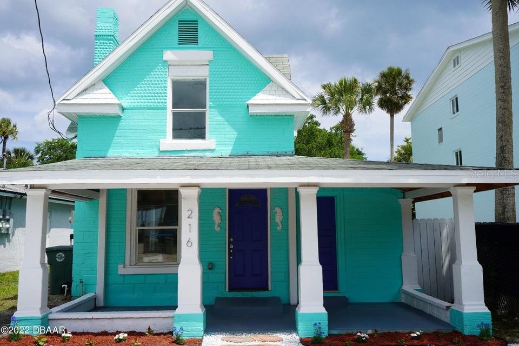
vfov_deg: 42.3
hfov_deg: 60.3
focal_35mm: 31
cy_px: 173
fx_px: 447
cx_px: 260
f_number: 10
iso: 100
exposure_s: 1/160
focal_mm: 31
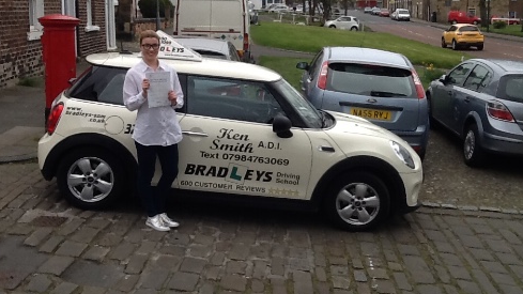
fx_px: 679
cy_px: 125
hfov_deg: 42.1
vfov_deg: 24.4
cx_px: 264
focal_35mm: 49
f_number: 2.4
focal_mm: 2.03
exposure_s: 1/399
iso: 40
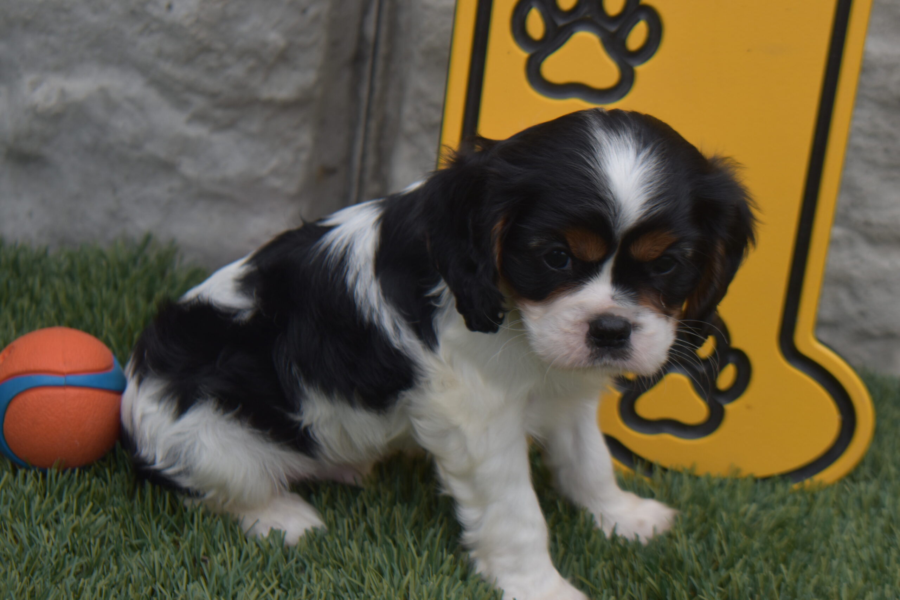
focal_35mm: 78
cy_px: 300
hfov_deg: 26.0
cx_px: 450
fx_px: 1950
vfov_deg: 17.5
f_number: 5.6
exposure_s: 1/400
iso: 200
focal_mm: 52
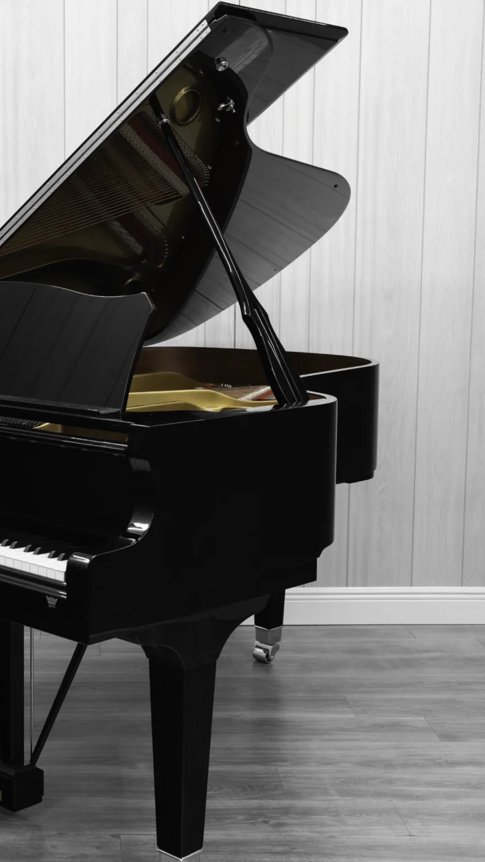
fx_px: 1280
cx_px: 62
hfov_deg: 21.1
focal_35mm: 56
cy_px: 437
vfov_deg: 37.2
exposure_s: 1/5
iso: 100
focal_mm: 35
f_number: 6.3
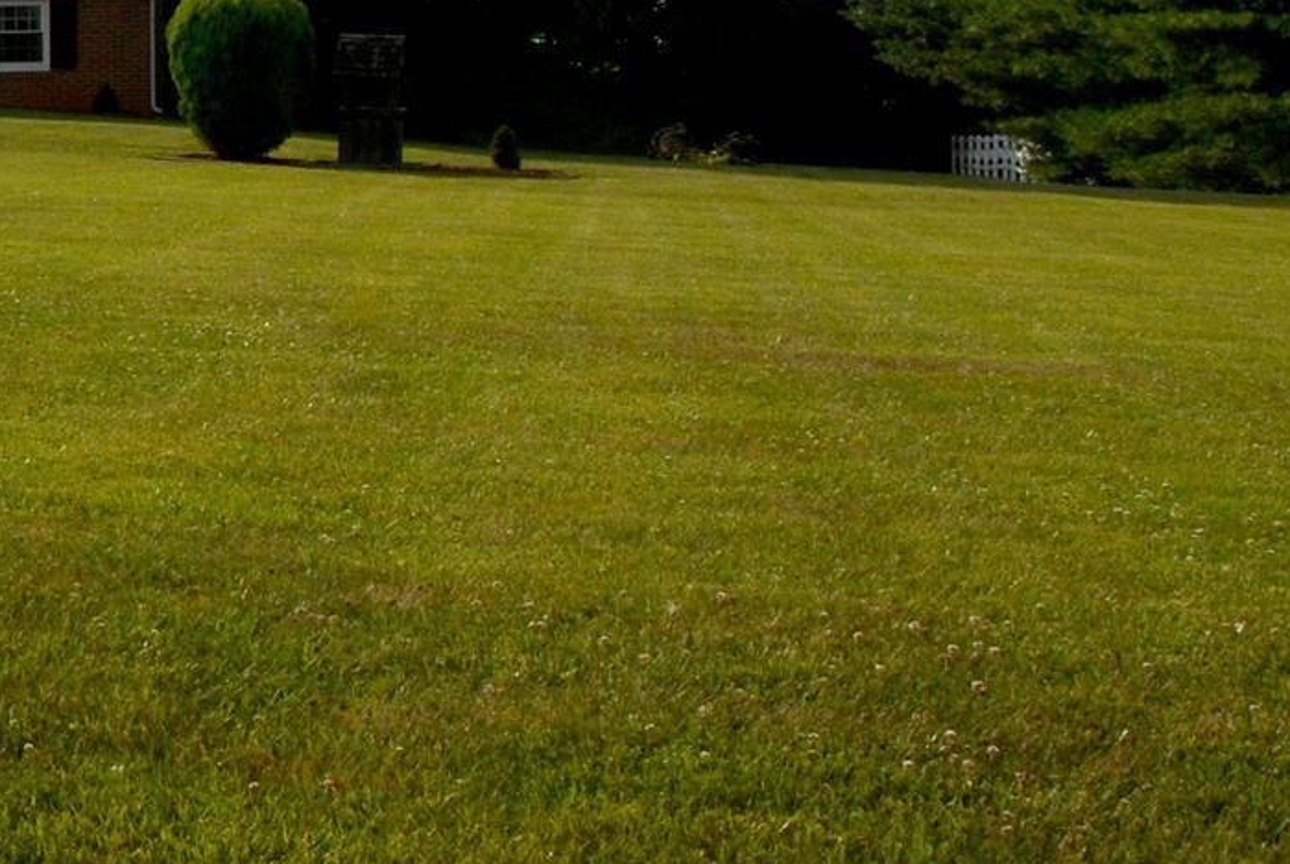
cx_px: -480
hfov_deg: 15.2
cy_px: -11
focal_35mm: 127
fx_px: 4573
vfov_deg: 10.7
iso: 200
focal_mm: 29
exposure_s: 1/180
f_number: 19
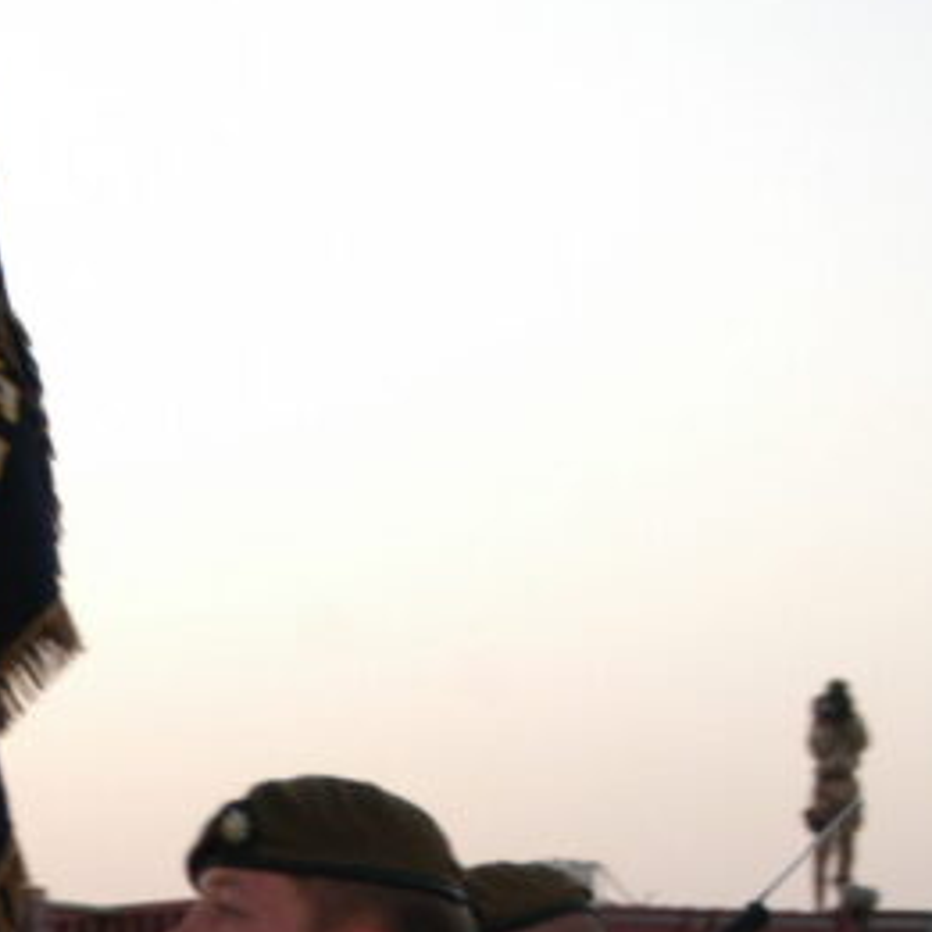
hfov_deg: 10.2
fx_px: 5177
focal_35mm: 170
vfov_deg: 10.1
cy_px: 1169
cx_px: 96
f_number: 4.5
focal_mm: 29
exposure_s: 1/80
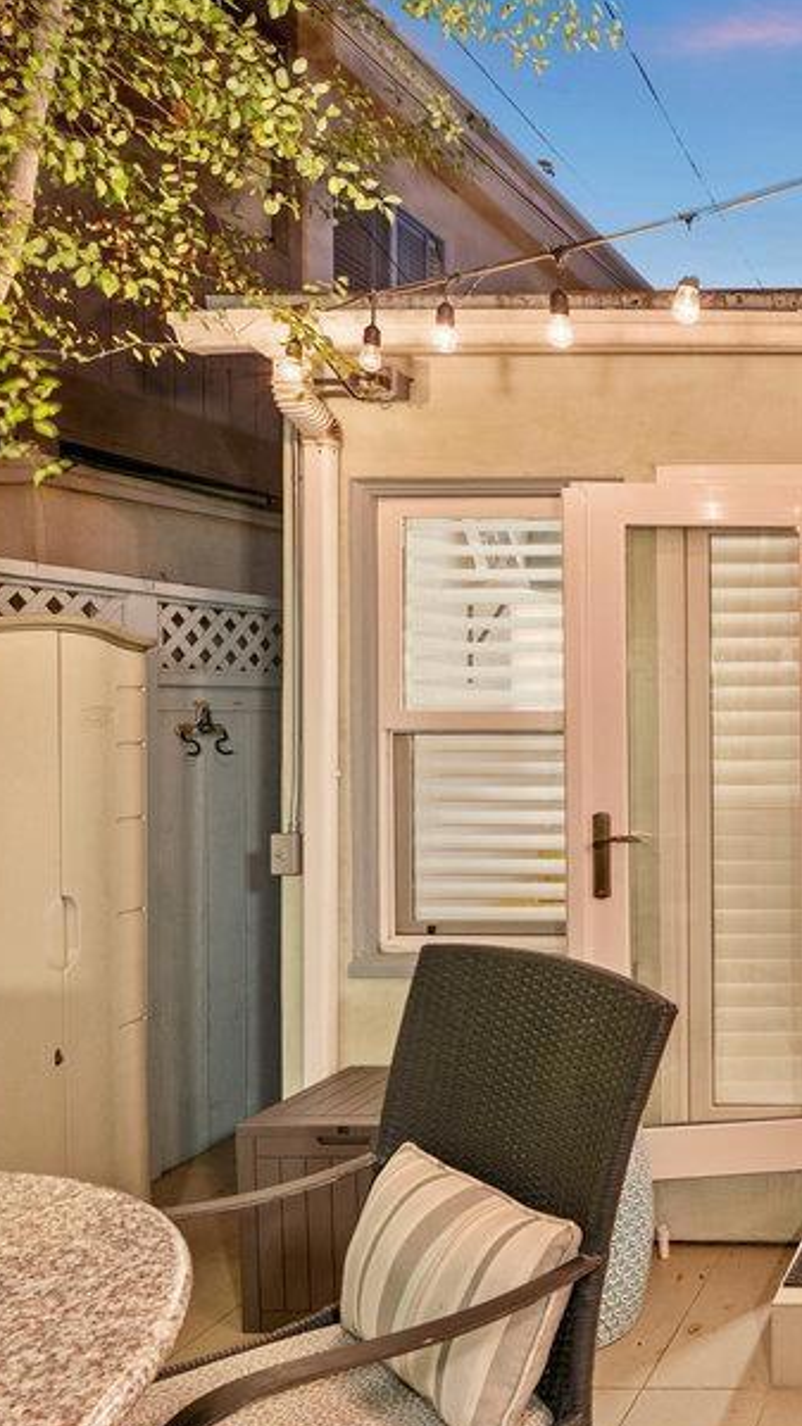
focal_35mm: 28
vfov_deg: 67.9
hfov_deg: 31.8
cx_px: 1042
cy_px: 730
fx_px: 1058
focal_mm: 16
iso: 320
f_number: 5.6
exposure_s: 1/60
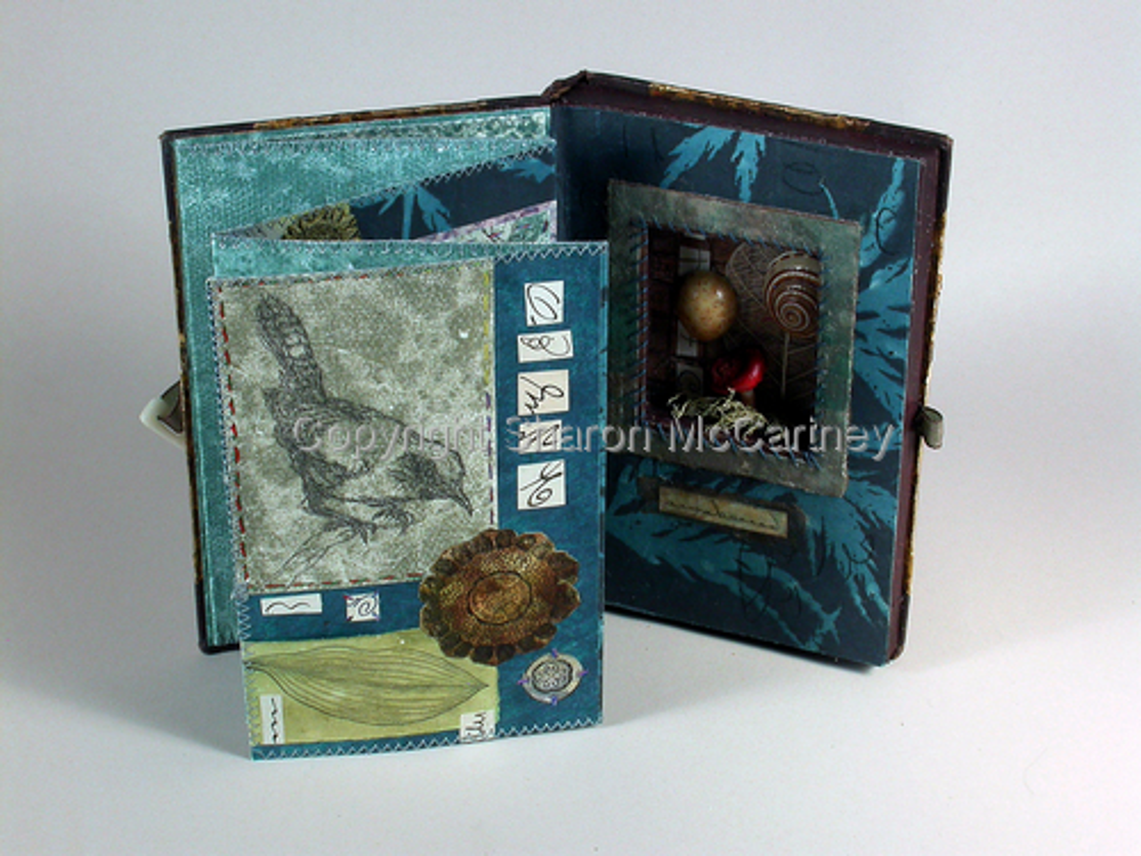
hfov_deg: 22.5
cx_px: 570
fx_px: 2868
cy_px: 428
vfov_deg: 17.0
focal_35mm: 87
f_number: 10.5
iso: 100
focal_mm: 18
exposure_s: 1/22
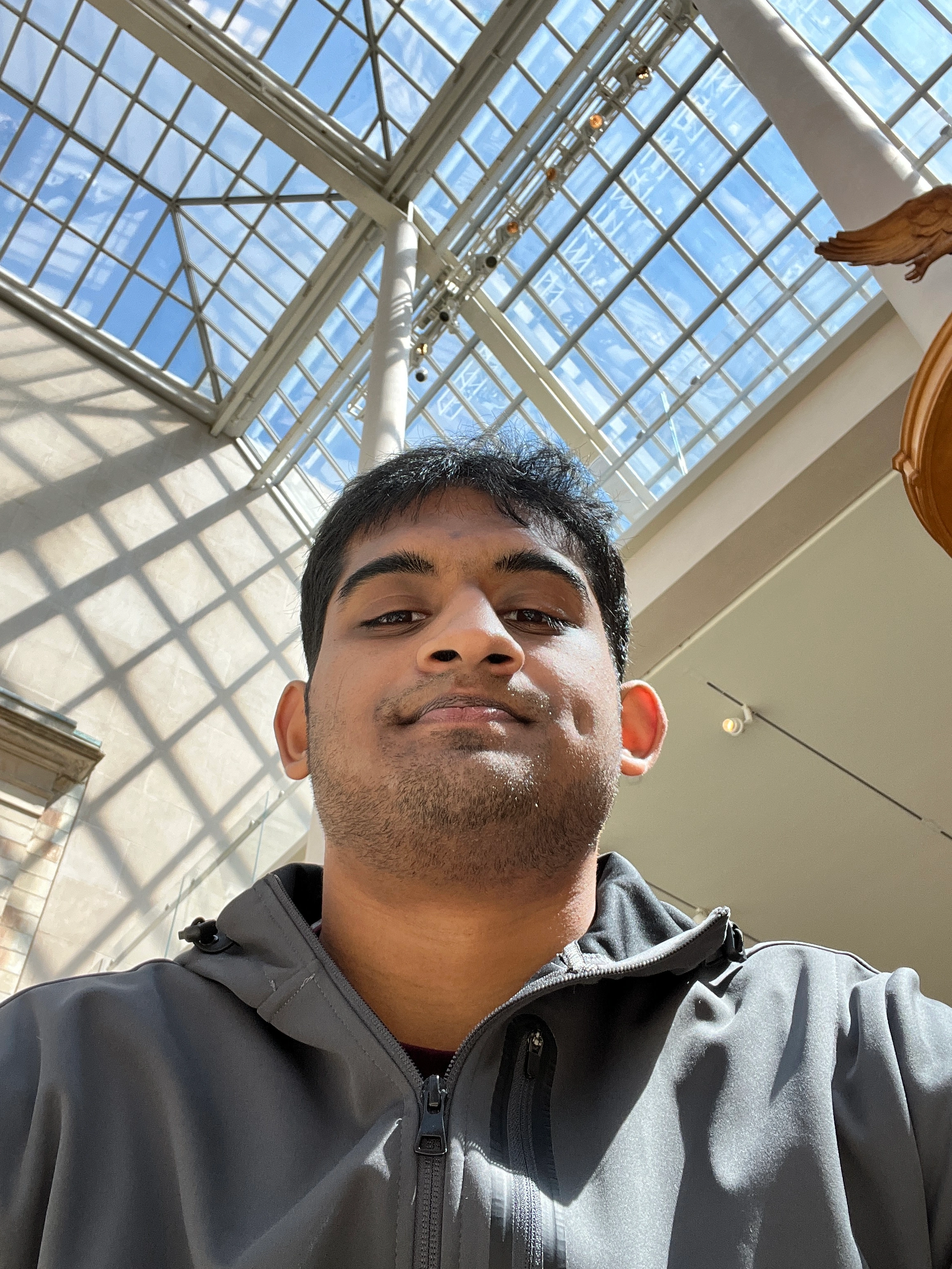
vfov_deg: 60.0
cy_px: 634
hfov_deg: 46.8
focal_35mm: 30
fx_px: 1100
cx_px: 476
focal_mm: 2.71
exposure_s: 1/112
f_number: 2.2
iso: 100
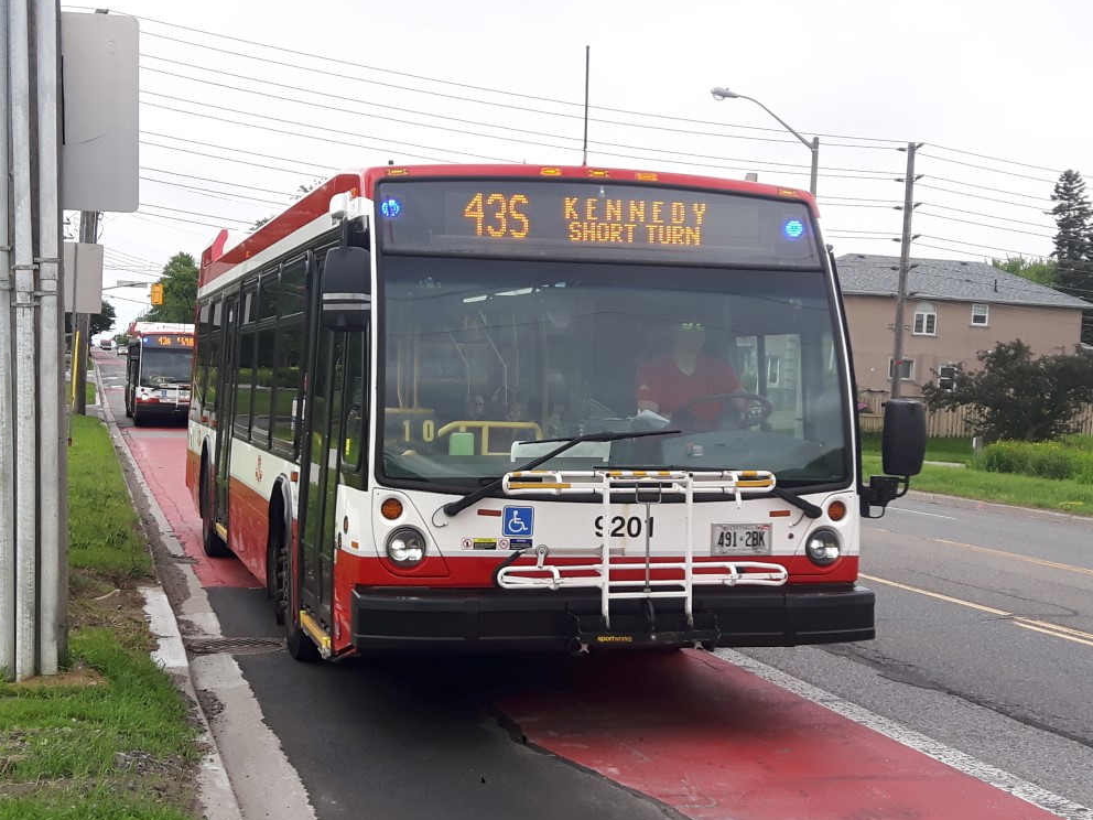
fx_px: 1010
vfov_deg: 44.2
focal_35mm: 32
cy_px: 420
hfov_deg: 56.8
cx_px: 555
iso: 40
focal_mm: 3.7
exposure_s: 1/485
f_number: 1.9
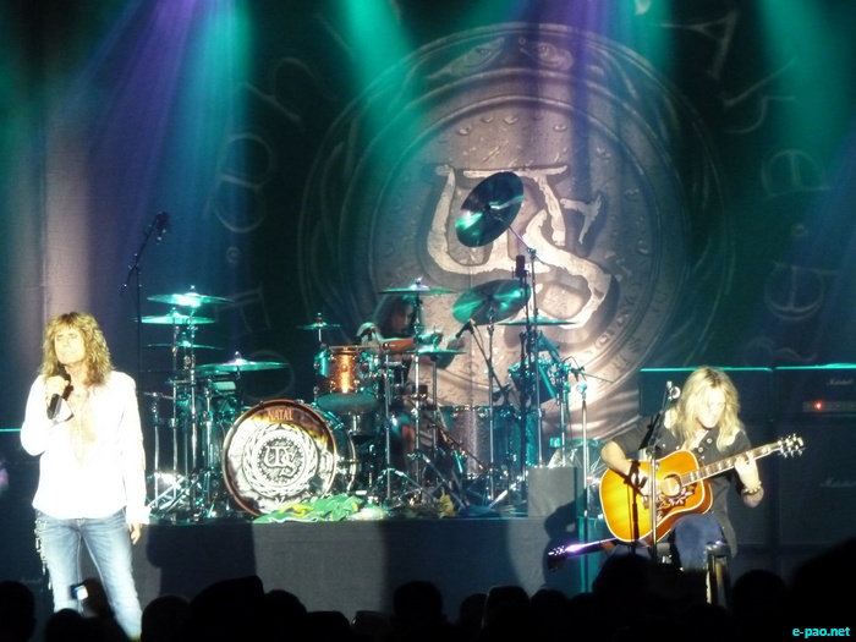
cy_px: 321
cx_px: 428
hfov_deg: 11.8
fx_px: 4154
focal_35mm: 168
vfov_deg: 8.8
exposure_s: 1/10
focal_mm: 30.1
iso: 800
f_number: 5.4
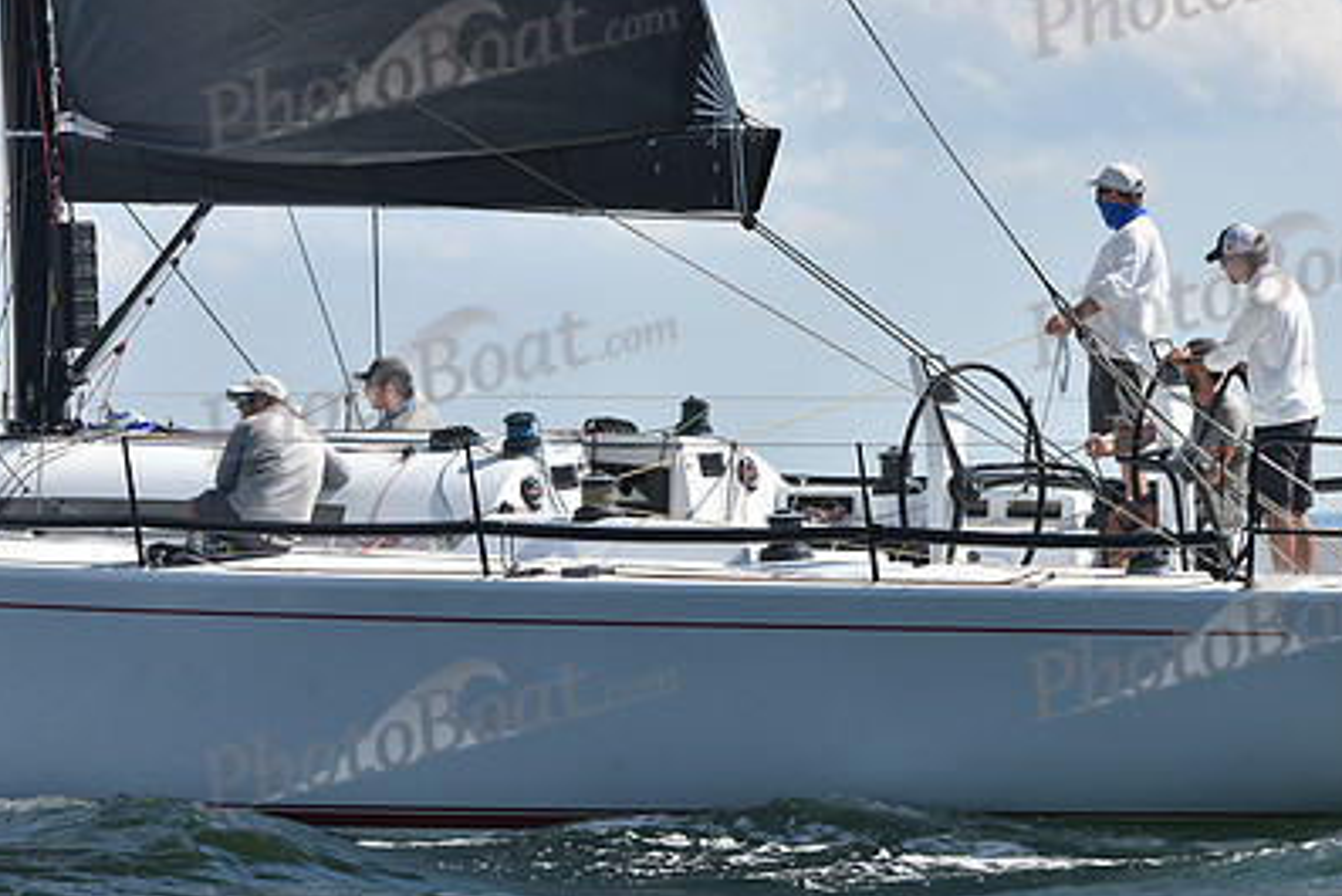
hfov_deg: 9.7
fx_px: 7905
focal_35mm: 212
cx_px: 855
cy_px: 505
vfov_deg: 6.5
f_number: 8
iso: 320
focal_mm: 145
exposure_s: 1/1250
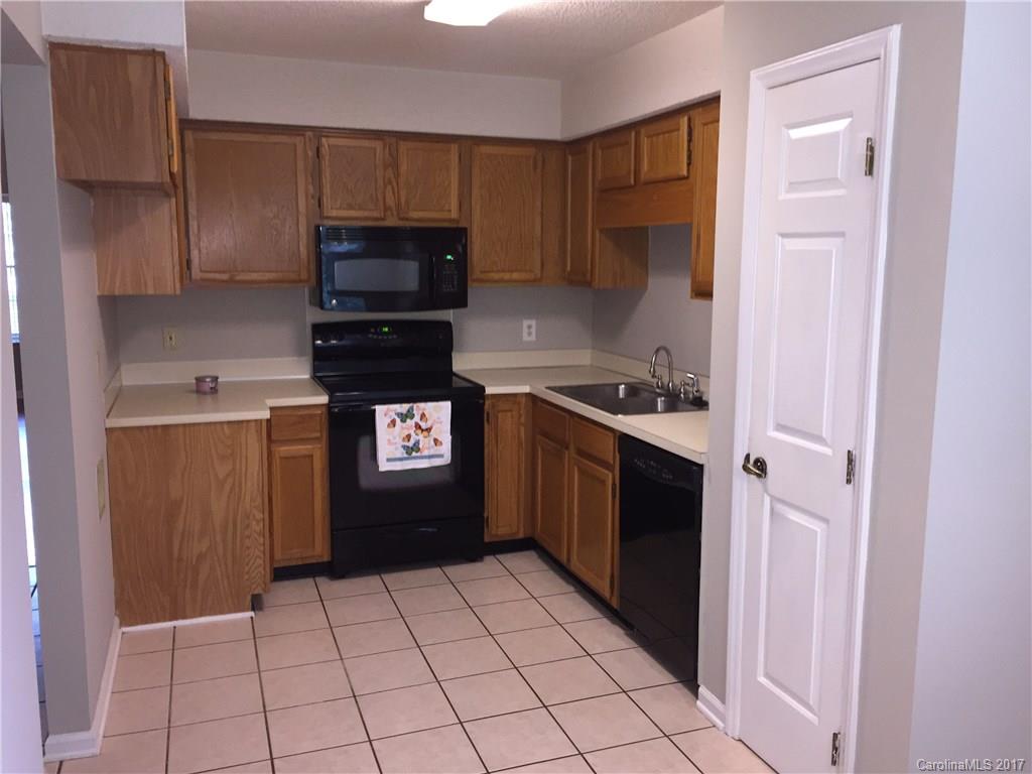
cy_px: 387
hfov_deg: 61.7
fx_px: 865
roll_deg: -0.5
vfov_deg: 48.2
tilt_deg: -7.3
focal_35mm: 29
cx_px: 516
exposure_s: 1/24
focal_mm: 4.15
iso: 125
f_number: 2.2
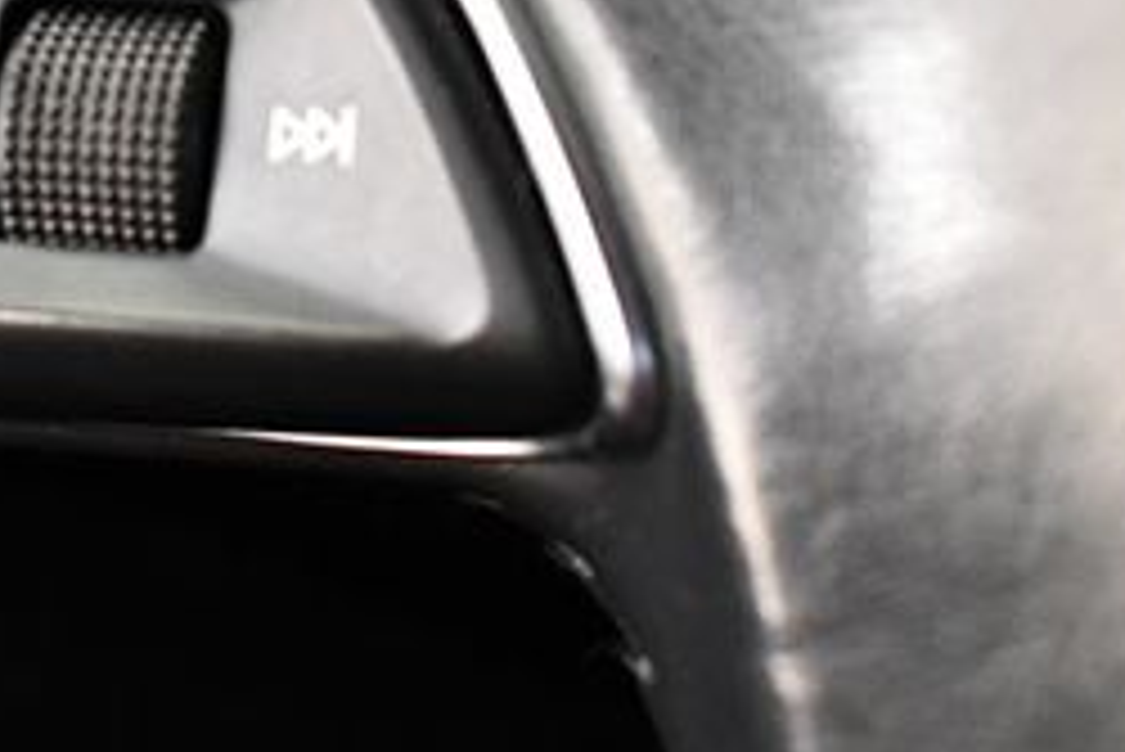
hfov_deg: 21.8
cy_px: 63
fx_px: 2877
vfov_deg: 14.7
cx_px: 184
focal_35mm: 92
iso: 3200
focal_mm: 18
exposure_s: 1/100
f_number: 3.5
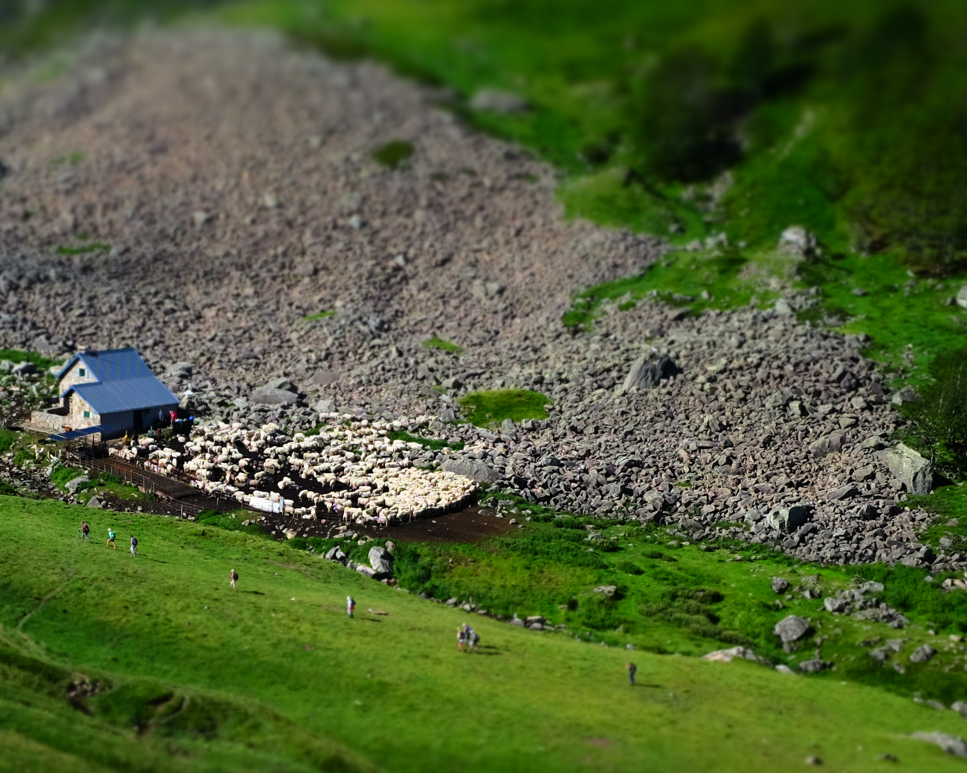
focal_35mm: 115
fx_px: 3291
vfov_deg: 13.3
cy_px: 667
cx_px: 285
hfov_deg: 16.7
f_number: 5.6
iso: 200
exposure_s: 1/240
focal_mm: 35
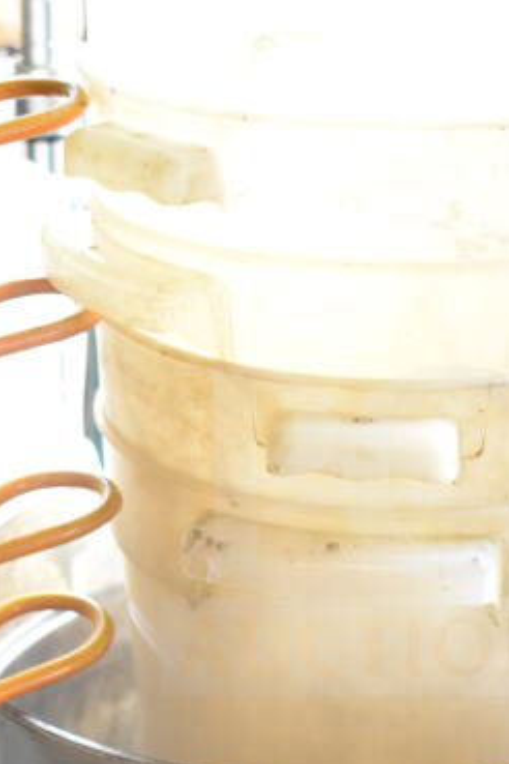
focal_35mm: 100
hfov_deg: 13.6
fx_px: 2126
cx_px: 391
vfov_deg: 20.3
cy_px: 530
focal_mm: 27
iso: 1600
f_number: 4.5
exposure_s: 1/80
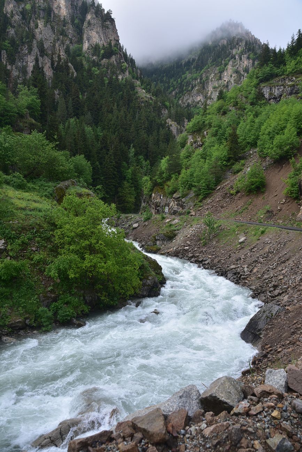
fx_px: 629
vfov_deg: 39.6
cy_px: 226
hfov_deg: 27.0
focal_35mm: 50
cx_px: 151
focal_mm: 50
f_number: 7.1
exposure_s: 1/125
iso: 160
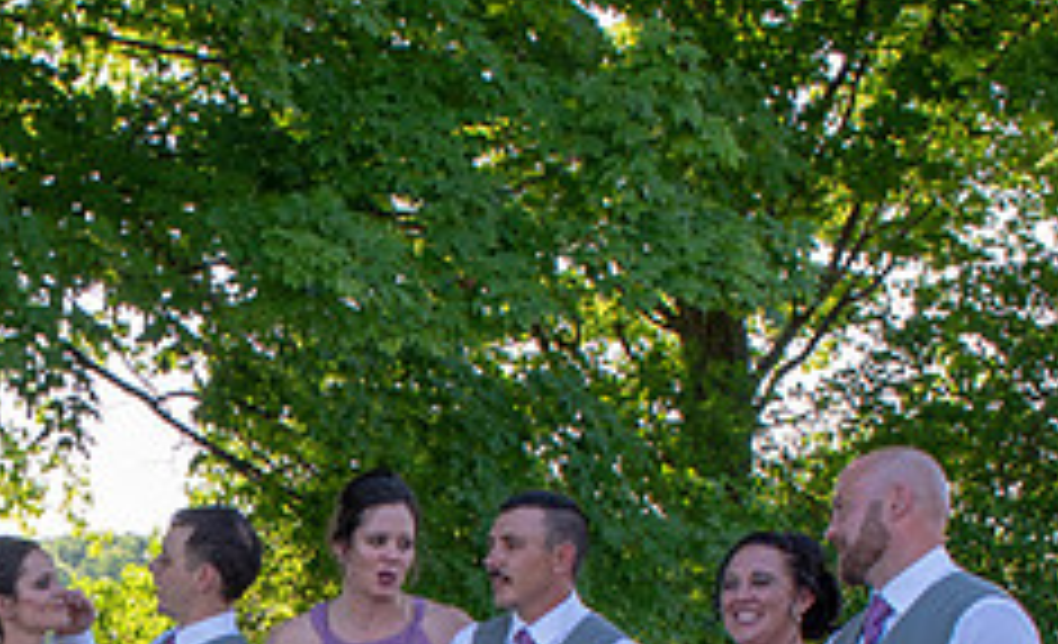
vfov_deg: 12.7
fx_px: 2805
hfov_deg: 20.7
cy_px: 825
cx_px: 14
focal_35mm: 98
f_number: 8
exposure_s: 1/250
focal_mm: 23
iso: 360
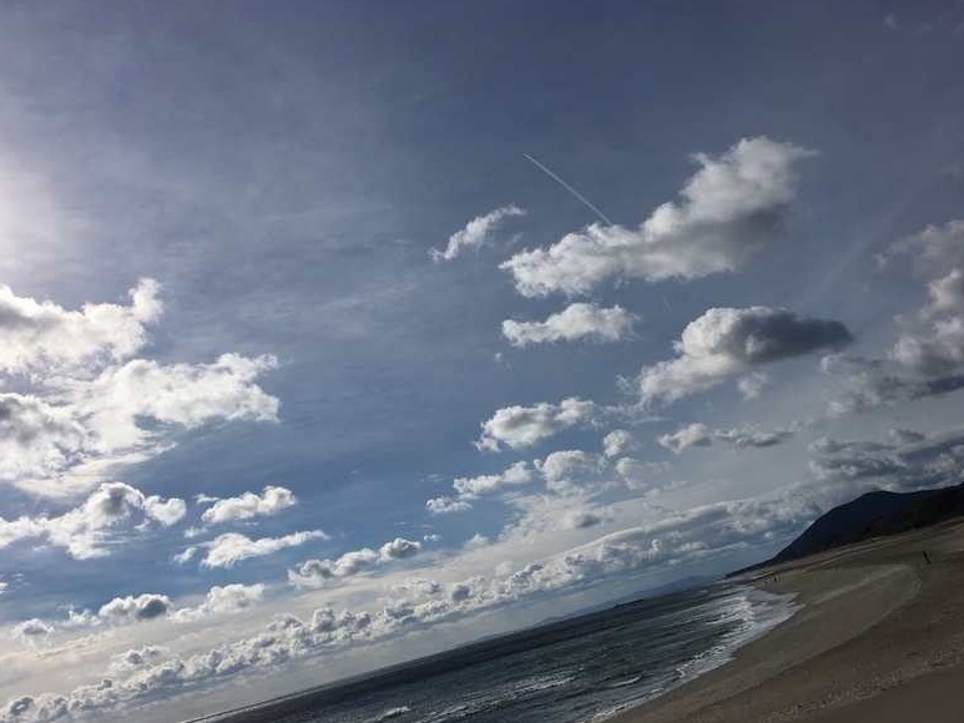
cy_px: 357
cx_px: 474
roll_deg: +13.7
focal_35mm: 30
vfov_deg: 46.8
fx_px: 836
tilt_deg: +17.9
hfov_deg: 60.0
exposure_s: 1/9615
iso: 25
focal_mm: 4.15
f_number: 2.2
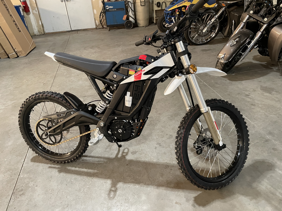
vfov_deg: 53.1
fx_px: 212
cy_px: 106
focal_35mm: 26
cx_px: 141
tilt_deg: -30.2
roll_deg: +4.0
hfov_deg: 67.3
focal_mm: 4.2
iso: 500
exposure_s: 1/60
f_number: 1.6
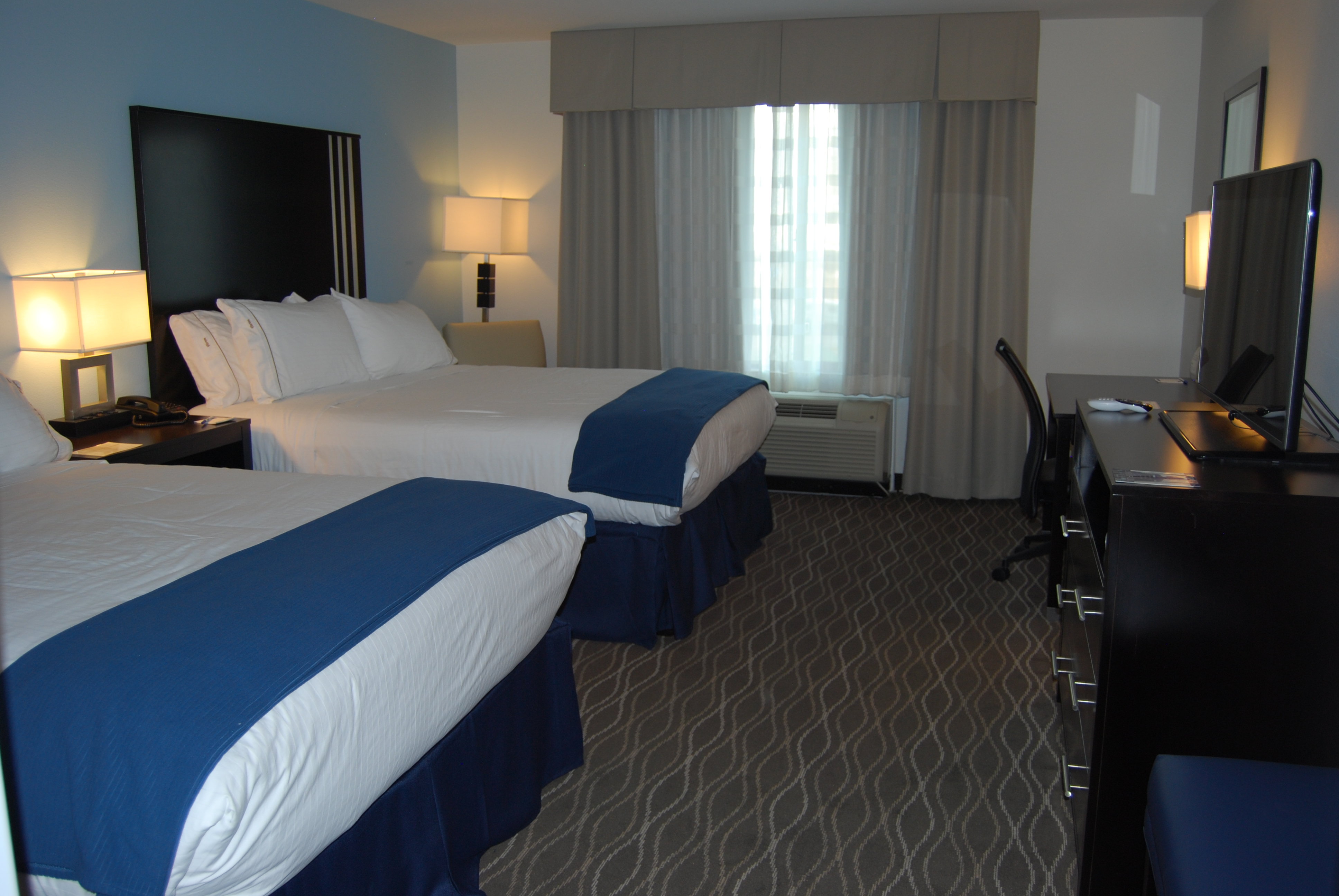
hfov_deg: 61.9
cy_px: 448
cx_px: 670
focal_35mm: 30
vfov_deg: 43.7
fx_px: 1117
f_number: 3.8
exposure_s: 1/60
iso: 200
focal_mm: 20
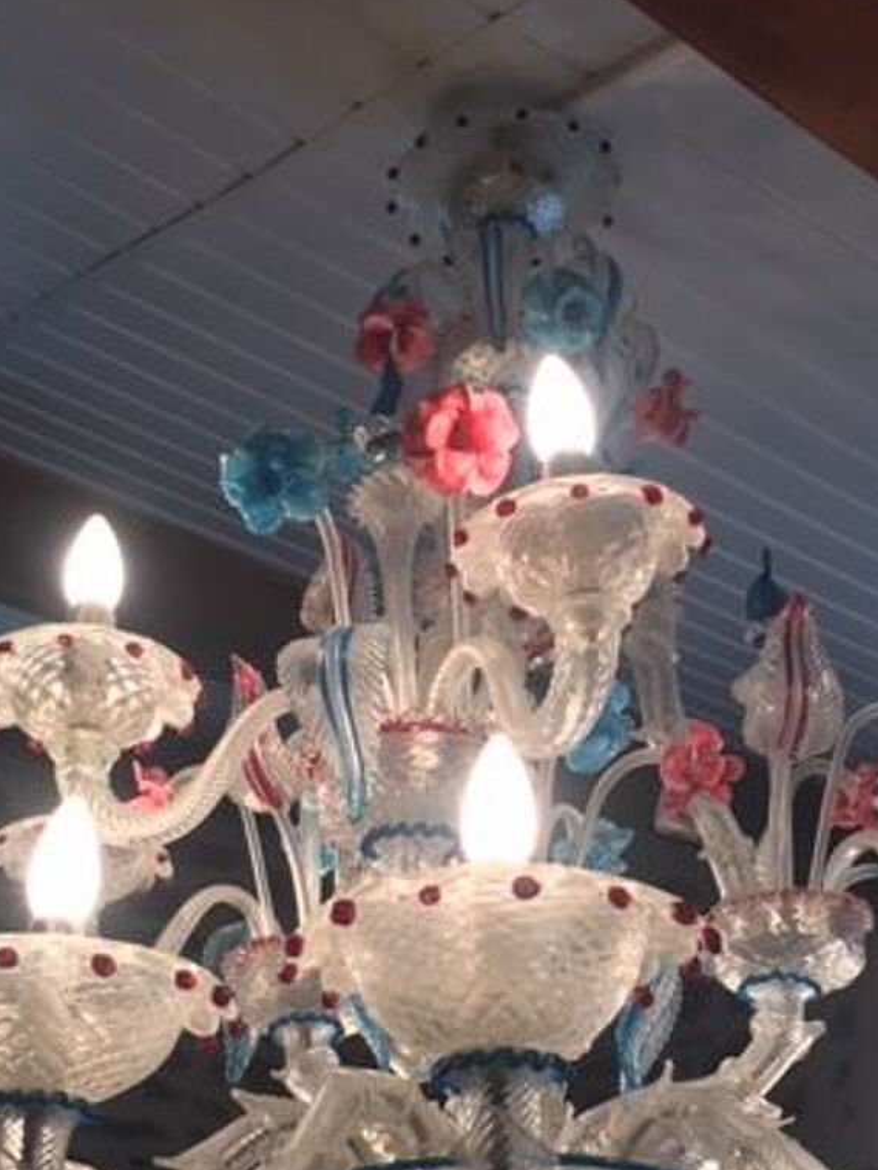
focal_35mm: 51
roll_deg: -0.8
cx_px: 444
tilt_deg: +25.4
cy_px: 822
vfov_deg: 36.9
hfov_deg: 28.6
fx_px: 1724
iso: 40
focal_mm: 4.15
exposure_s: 1/100
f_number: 2.2
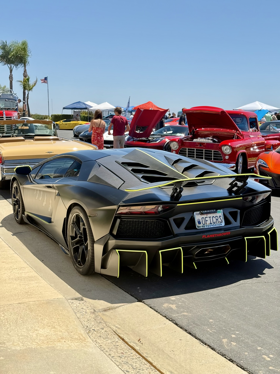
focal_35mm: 48
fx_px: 518
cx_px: 140
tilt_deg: -7.8
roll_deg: -0.9
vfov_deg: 39.7
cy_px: 187
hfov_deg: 30.3
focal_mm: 6.76
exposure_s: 1/601
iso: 100
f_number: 1.78
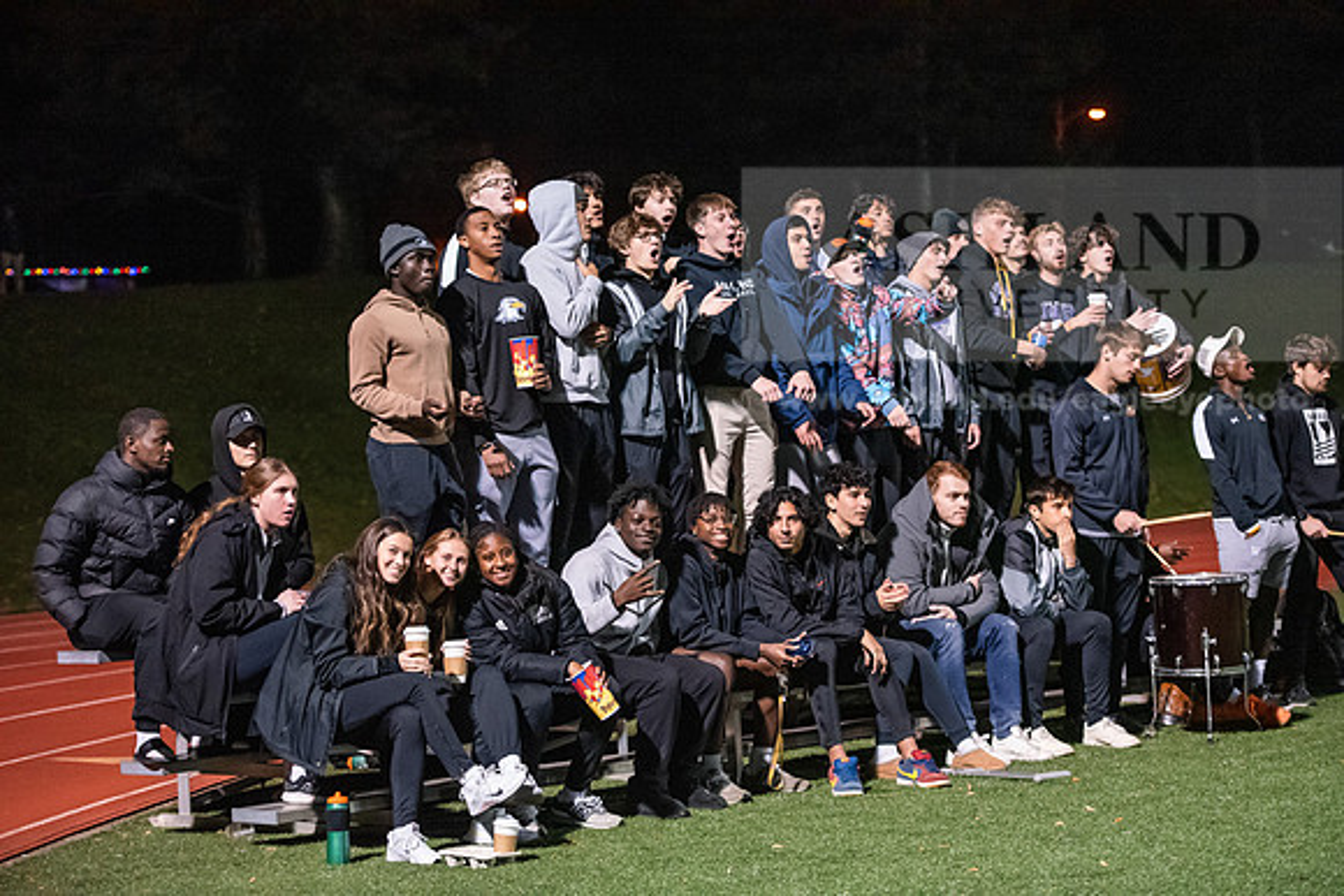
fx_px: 3361
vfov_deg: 15.2
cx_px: 672
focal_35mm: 90
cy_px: 448
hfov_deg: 22.6
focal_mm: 90
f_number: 2.8
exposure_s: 1/400
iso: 8000
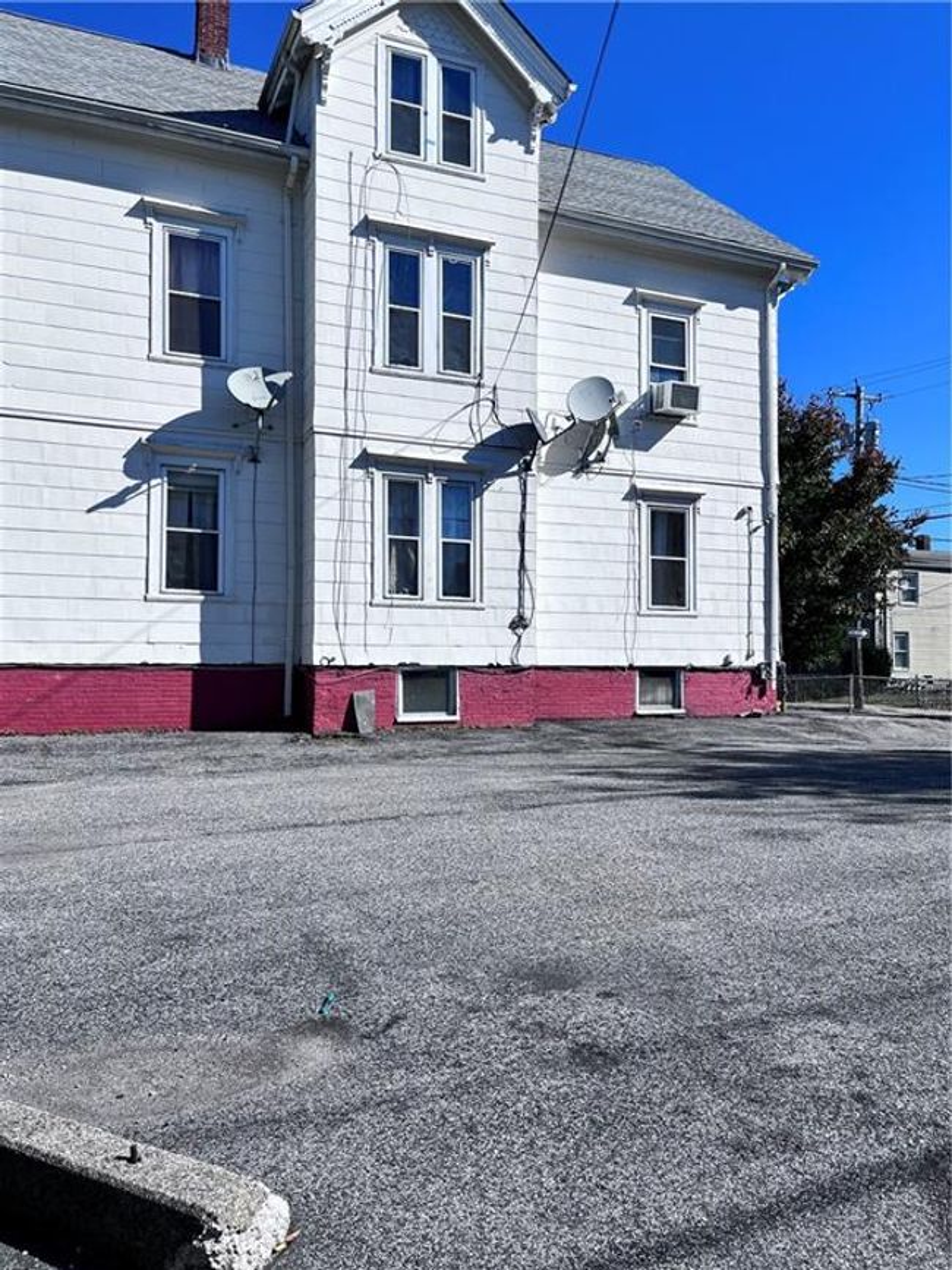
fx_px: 954
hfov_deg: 53.1
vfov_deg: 67.3
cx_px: 476
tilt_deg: +1.1
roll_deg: +1.0
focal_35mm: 26
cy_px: 635
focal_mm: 5.1
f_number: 1.6
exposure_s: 1/5556
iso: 50
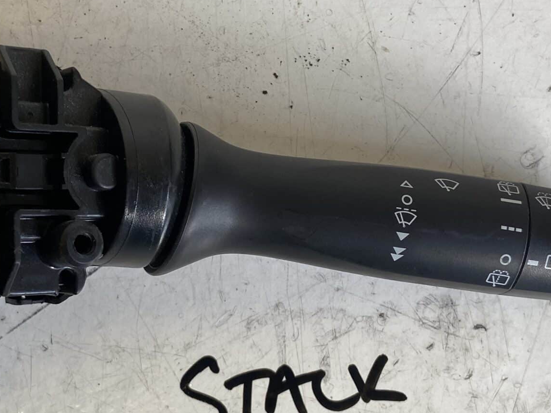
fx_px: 923
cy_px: 254
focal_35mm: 58
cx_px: 208
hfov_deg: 33.1
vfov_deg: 25.2
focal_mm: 4.25
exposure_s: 1/100
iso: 64
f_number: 1.8
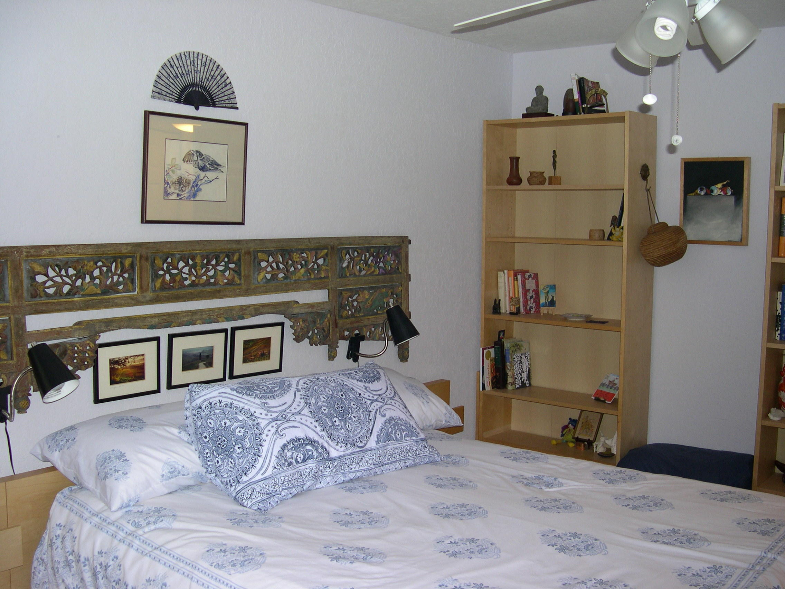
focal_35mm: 38
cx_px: 392
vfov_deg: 37.7
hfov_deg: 49.0
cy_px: 294
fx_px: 862
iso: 100
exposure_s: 1/60
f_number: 2.8
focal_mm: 8
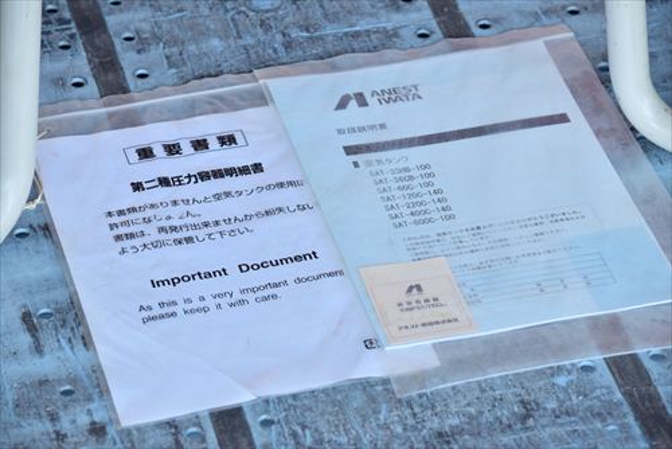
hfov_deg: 15.9
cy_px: 224
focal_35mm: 129
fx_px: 2409
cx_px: 336
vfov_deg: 10.6
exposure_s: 1/800
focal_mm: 86
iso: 1250
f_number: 6.3
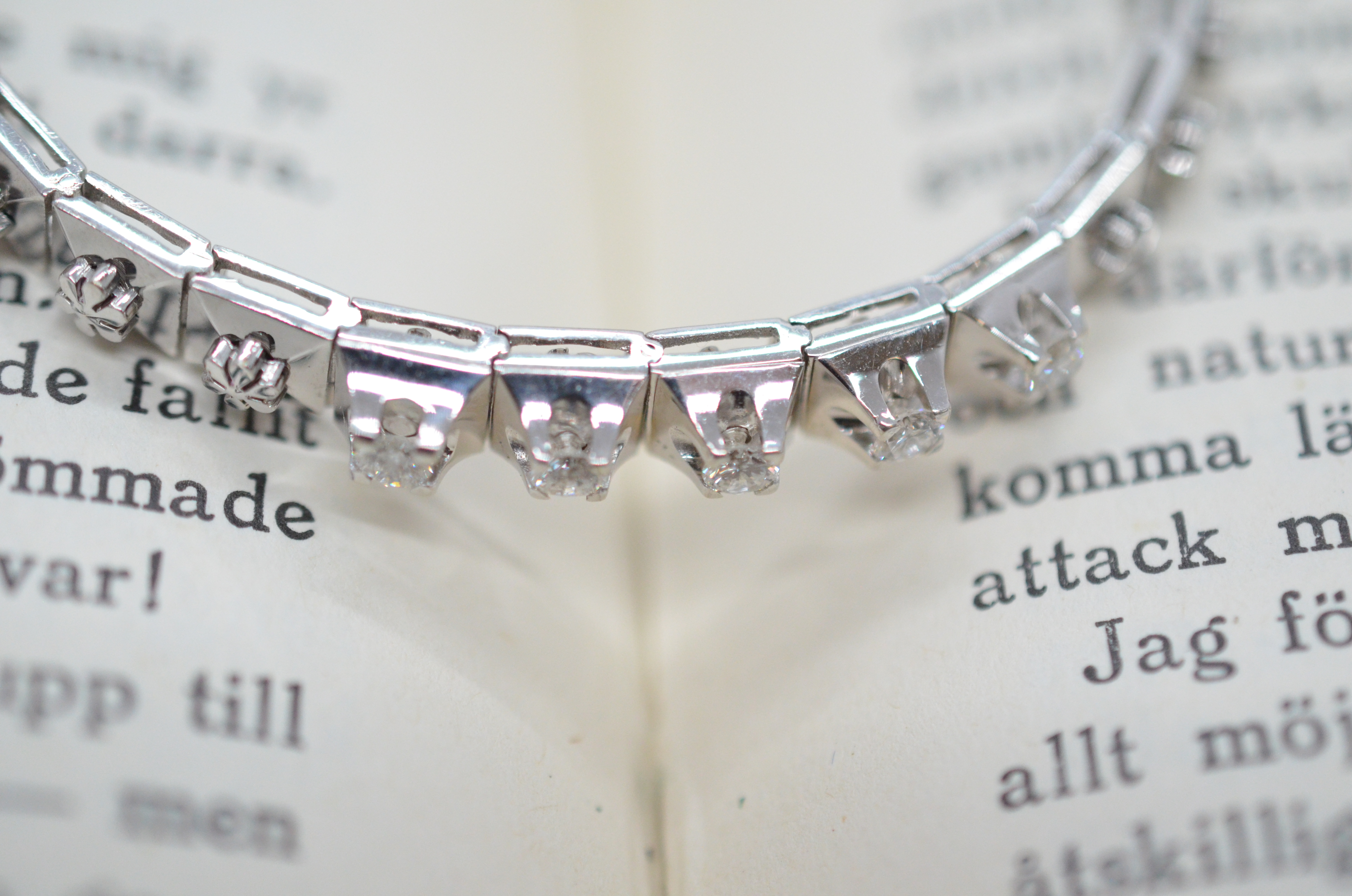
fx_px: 2249
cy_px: 448
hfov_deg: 33.5
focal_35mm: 60
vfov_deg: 22.5
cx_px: 676
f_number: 4
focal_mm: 40
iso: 2500
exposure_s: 1/2500
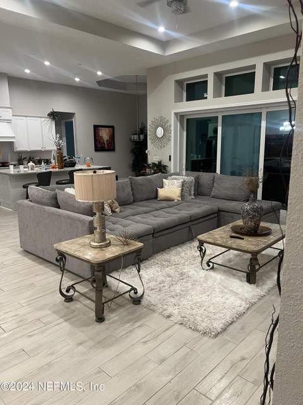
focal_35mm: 26
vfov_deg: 67.3
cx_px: 152
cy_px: 202
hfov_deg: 53.1
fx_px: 303
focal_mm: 5.7
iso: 200
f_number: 1.5
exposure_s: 1/60
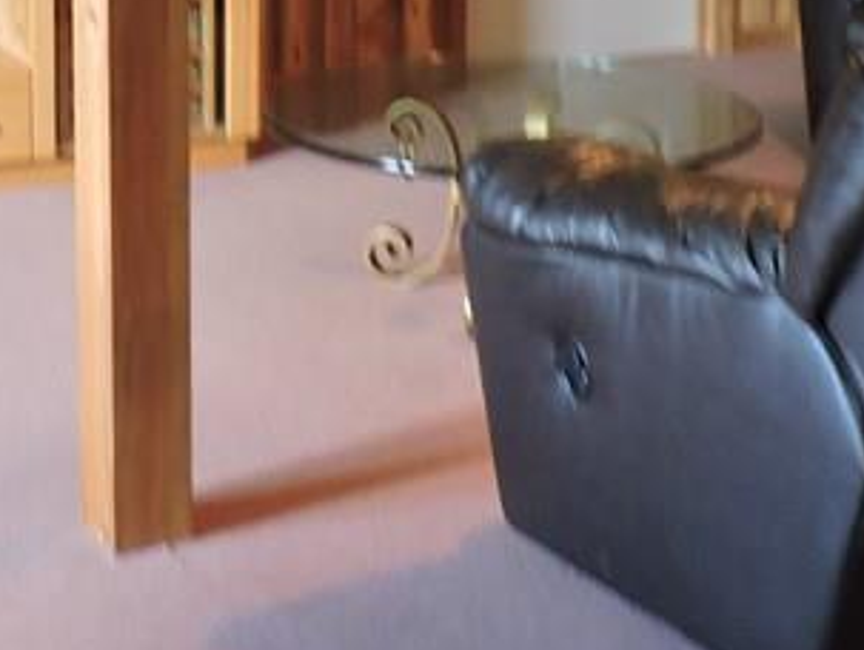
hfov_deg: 23.7
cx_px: 163
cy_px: -114
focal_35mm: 81
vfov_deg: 17.5
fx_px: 2024
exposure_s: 1/10
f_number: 3
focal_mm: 4.3
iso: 400
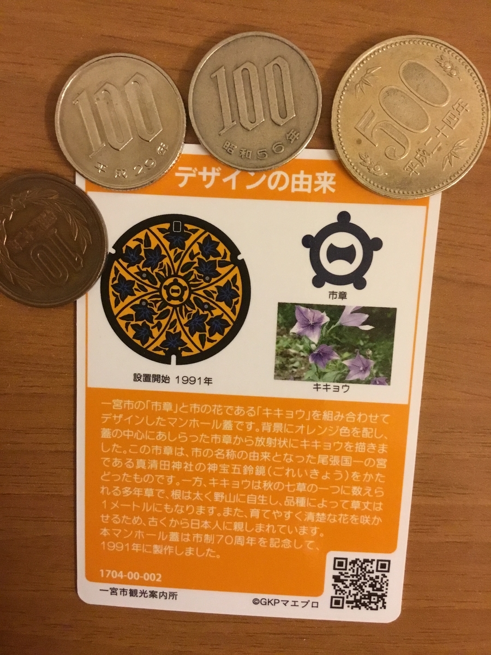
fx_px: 586
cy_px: 328
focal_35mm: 31
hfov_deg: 45.4
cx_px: 246
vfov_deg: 58.4
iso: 200
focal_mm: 3.3
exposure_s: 1/25
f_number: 2.4
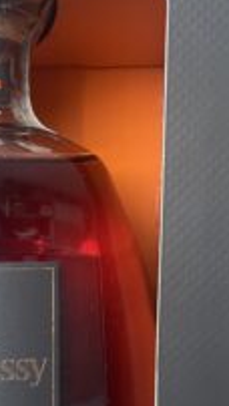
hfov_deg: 20.8
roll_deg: -0.2
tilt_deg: -7.5
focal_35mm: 56
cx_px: 2
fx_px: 603
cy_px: 348
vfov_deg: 35.5
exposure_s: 1/27
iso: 640
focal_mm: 4.2
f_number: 1.6
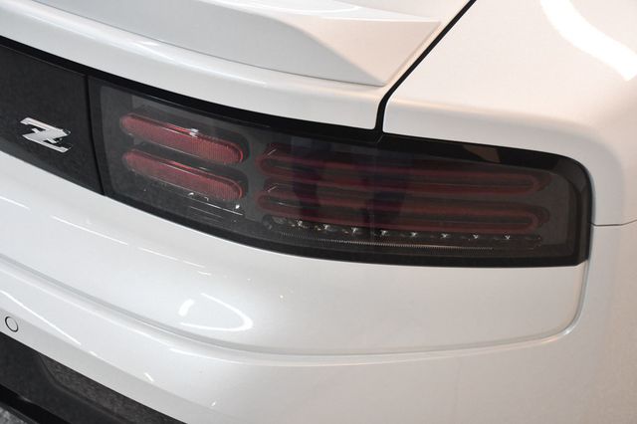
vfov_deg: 23.8
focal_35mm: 57
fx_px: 1008
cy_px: 212
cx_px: 318
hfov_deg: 35.1
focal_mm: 38
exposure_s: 1/125
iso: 2800
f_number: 4.2
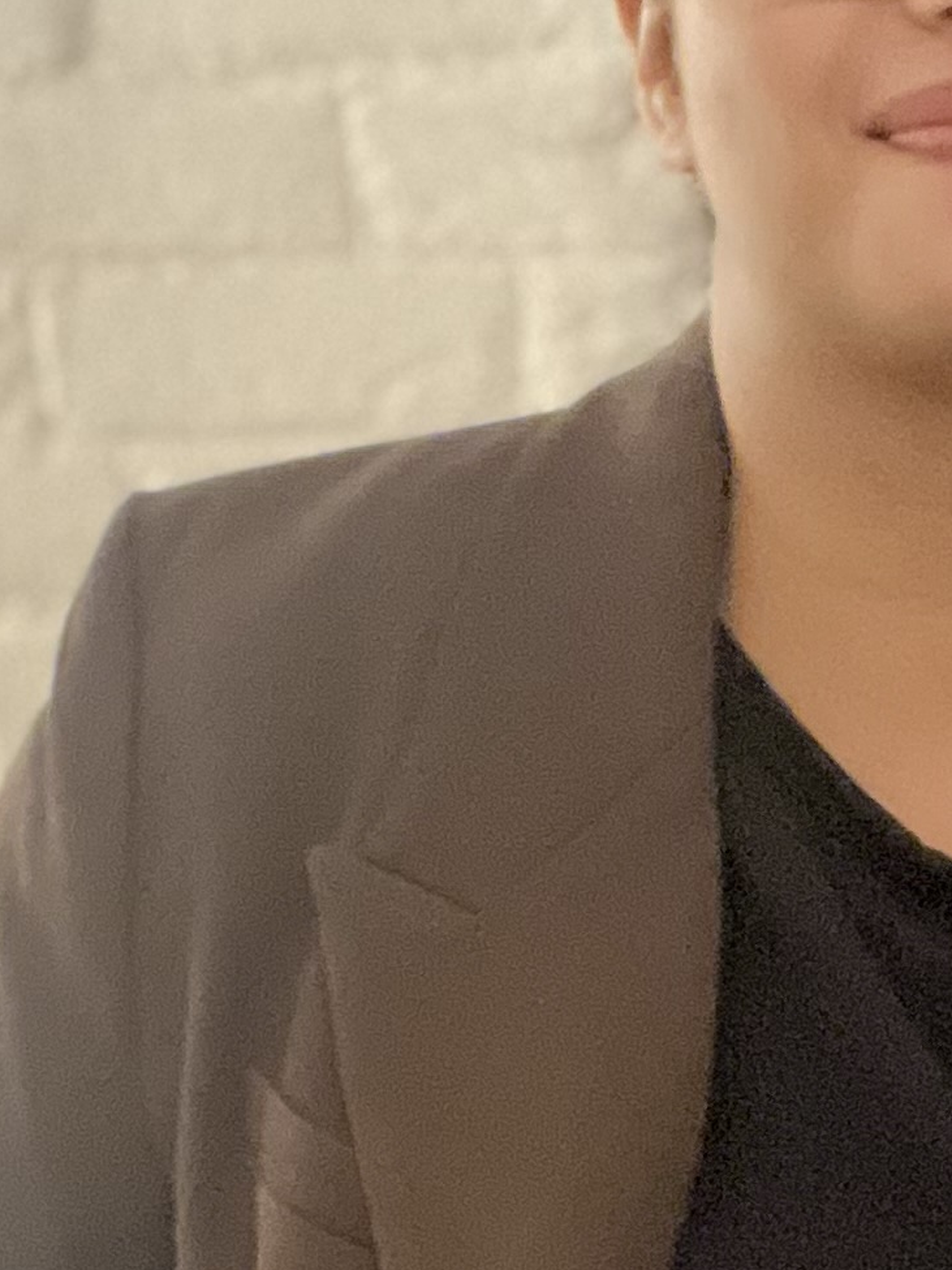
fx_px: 3484
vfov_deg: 20.5
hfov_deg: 15.5
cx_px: 701
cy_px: 901
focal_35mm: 95
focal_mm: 2.71
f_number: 2.2
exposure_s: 1/17
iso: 640
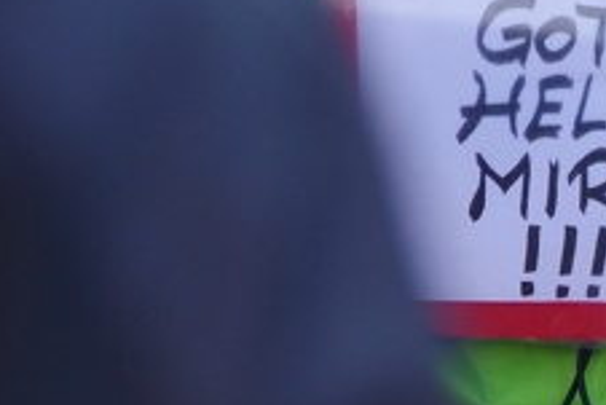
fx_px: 10157
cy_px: -123
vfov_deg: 2.3
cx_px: 660
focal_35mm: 603
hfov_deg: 3.4
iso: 800
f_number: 6.3
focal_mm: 115
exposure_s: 1/320
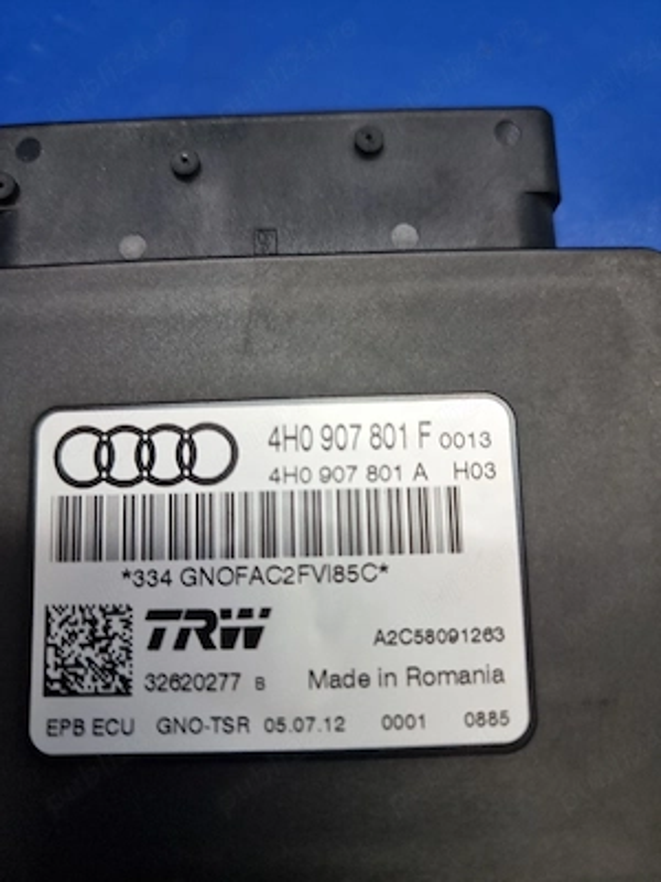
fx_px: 611
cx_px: 330
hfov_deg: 56.8
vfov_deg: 71.6
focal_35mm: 24
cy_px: 441
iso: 100
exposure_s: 1/30
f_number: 1.8
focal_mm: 6.7
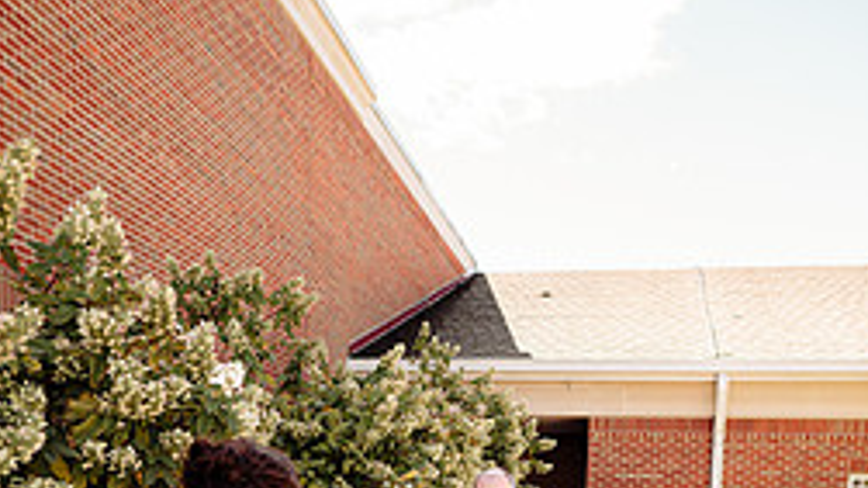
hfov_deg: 45.5
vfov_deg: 23.4
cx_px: 415
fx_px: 1035
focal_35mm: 45
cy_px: 637
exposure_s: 1/400
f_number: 2.8
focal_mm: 24
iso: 160
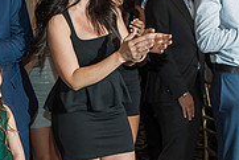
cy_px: 65
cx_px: 24
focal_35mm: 77
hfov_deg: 25.5
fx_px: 512
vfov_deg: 17.7
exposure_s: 1/125
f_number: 4
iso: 500
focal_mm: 24
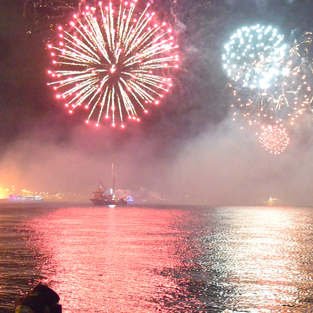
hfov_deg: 34.0
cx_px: 148
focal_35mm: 50
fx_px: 511
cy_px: 177
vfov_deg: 34.0
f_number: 3.5
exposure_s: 1/30
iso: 12800
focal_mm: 18
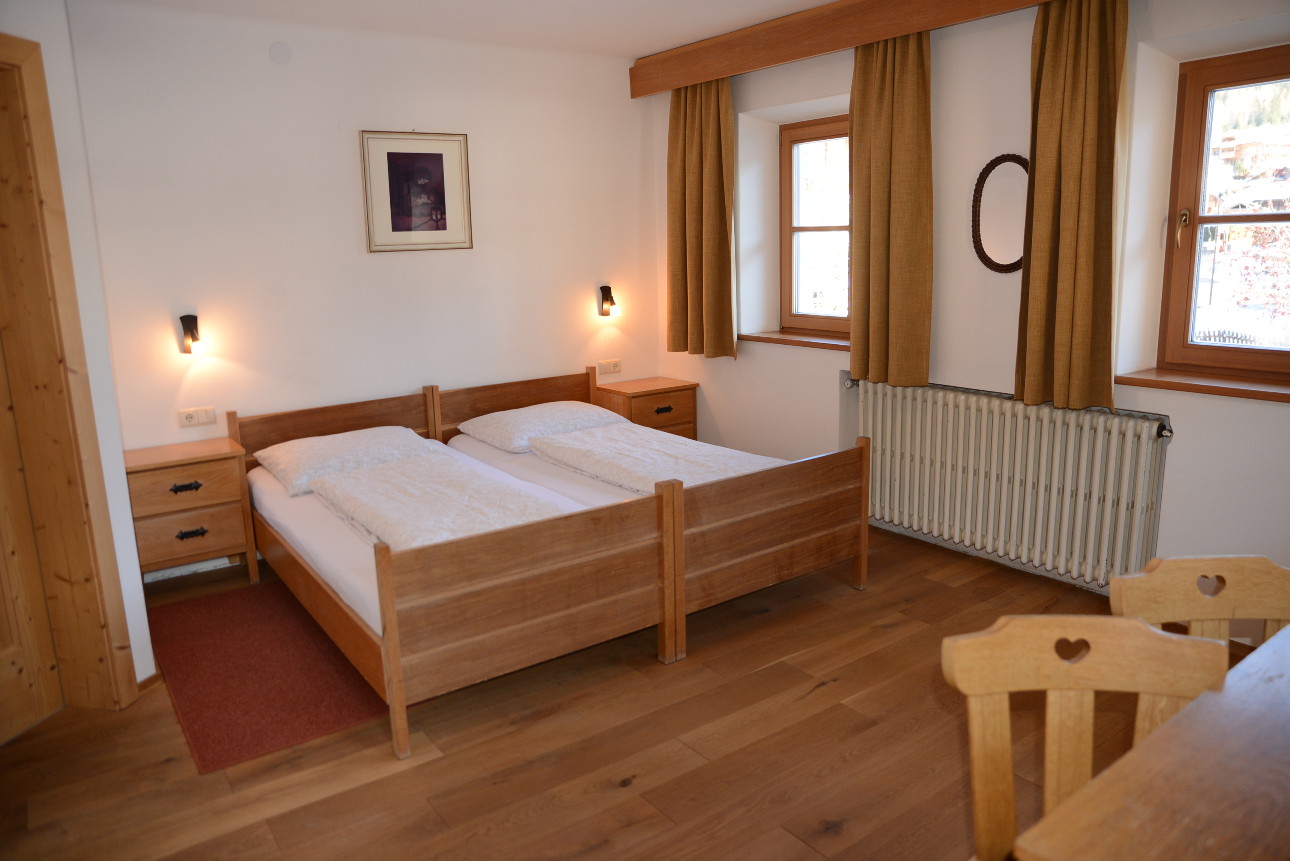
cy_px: 430
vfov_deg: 53.2
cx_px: 645
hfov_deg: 73.7
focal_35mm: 24
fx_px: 860
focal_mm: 24
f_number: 2.8
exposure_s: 1/200
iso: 560
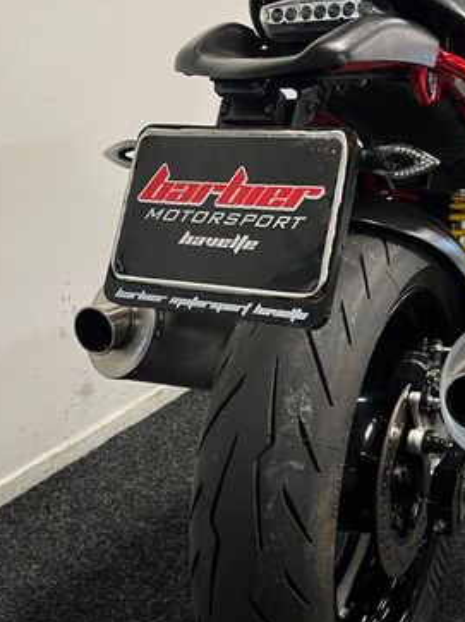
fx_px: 825
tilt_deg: -19.4
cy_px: 326
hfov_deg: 31.3
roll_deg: -1.9
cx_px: 290
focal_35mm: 46
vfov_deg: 41.3
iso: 160
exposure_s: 1/50
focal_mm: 5.1
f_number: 1.6
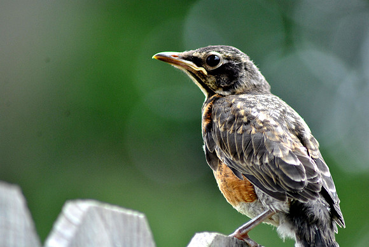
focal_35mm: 450
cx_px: 184
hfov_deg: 4.6
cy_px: 124
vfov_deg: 3.1
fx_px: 4617
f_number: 5.6
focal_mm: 300
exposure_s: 1/500
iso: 640
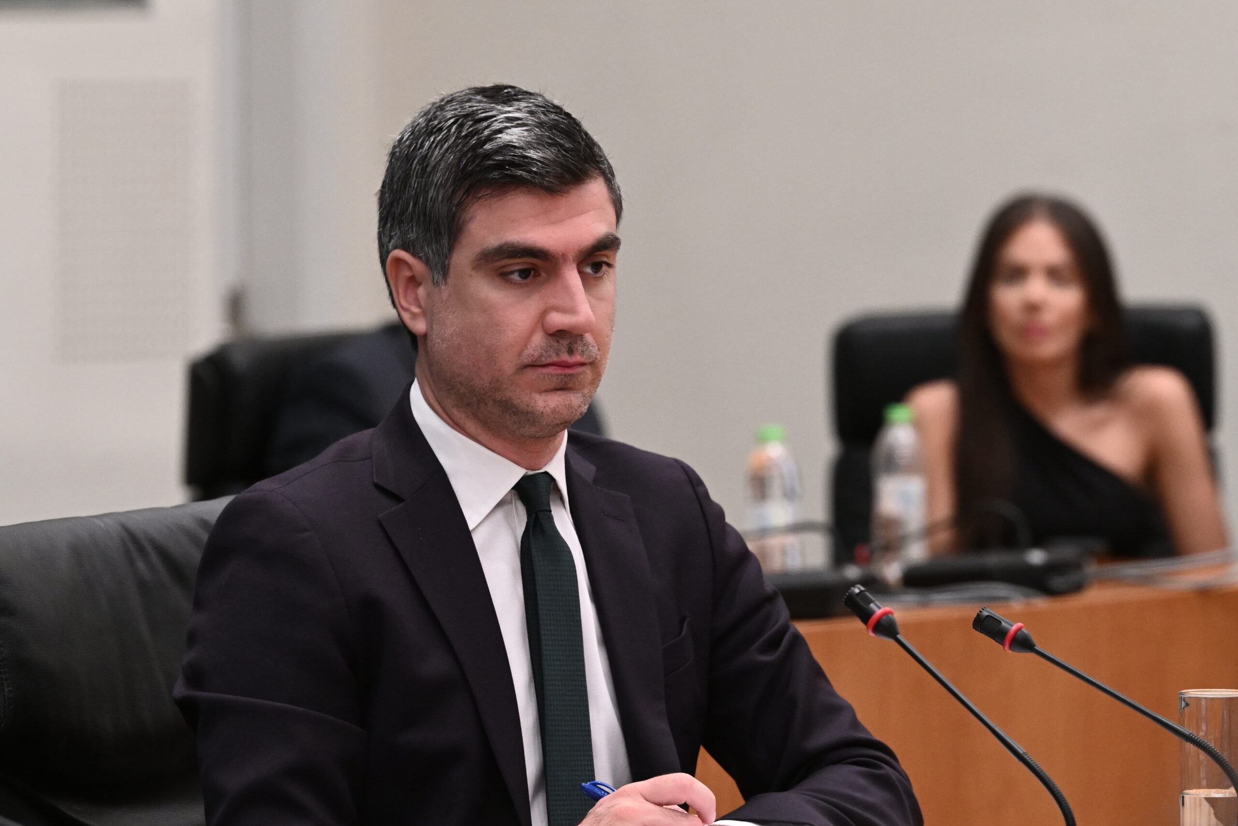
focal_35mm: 300
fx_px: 10316
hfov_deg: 6.9
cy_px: 413
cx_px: 619
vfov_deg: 4.6
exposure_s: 1/160
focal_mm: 200
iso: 3200
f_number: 5.6
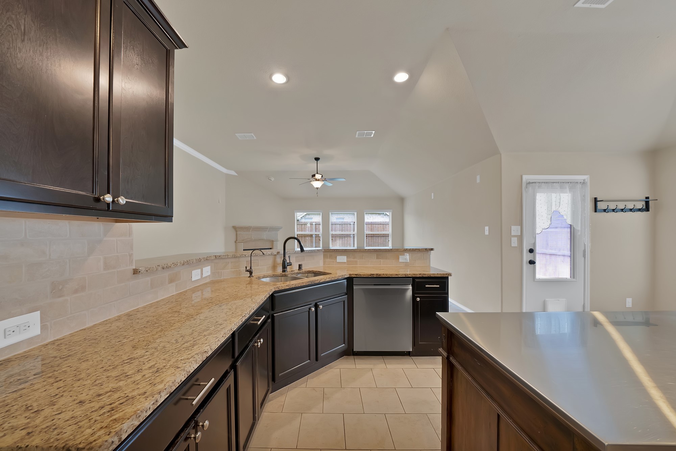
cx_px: 338
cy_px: 226
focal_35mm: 12
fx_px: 225
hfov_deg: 112.6
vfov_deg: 90.1
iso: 640
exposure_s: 1/2
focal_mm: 12
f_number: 9
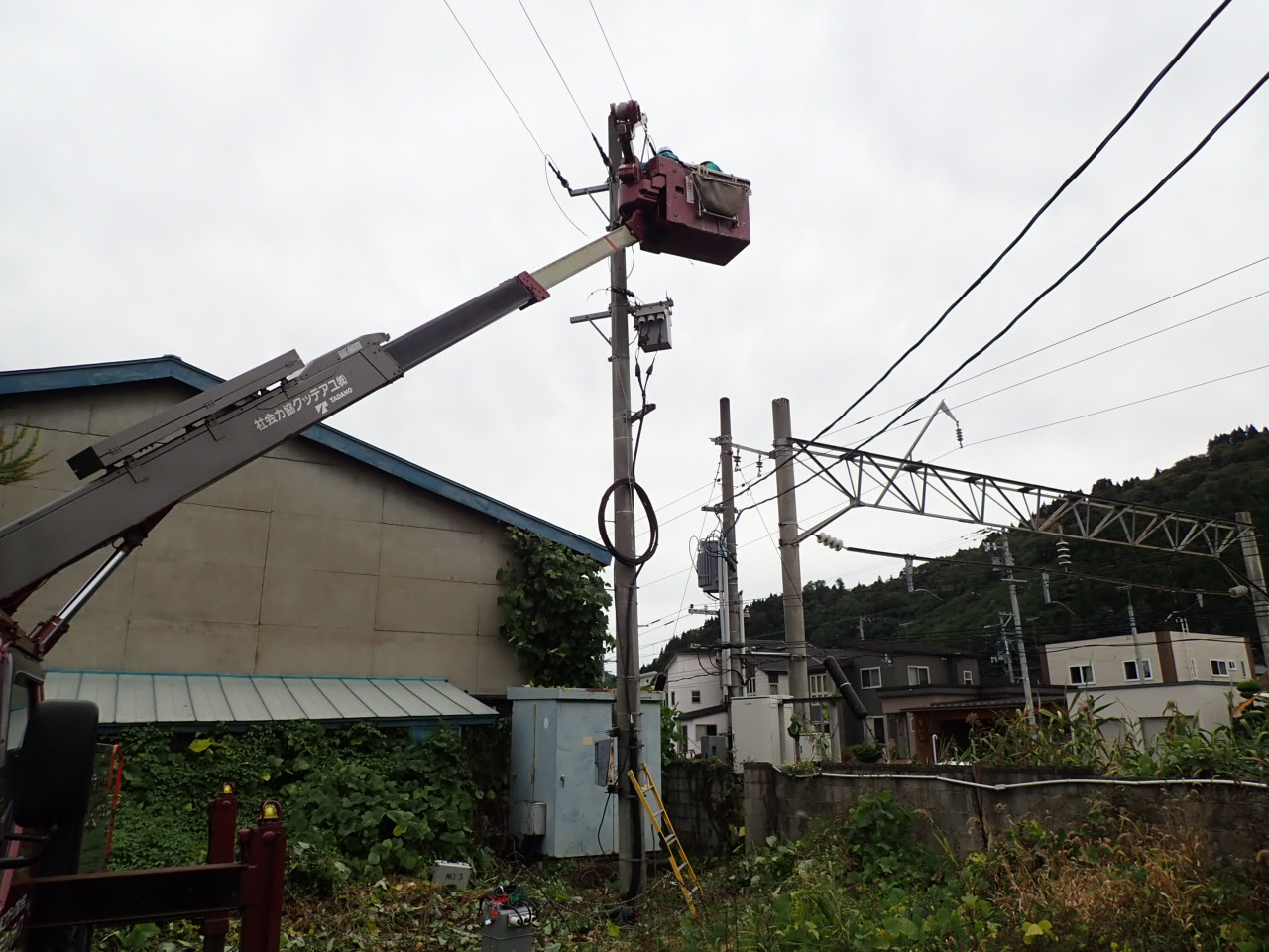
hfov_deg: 69.4
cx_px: 634
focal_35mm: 25
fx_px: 916
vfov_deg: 54.9
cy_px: 476
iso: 100
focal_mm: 4.5
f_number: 2.8
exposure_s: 1/640
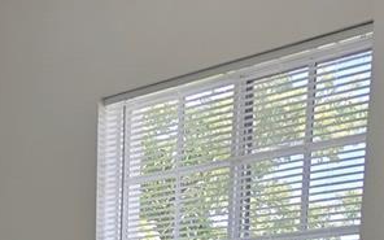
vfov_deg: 10.9
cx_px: -110
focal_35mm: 103
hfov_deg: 18.8
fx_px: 1078
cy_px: 560
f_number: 1.8
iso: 50
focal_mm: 5.59
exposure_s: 1/120
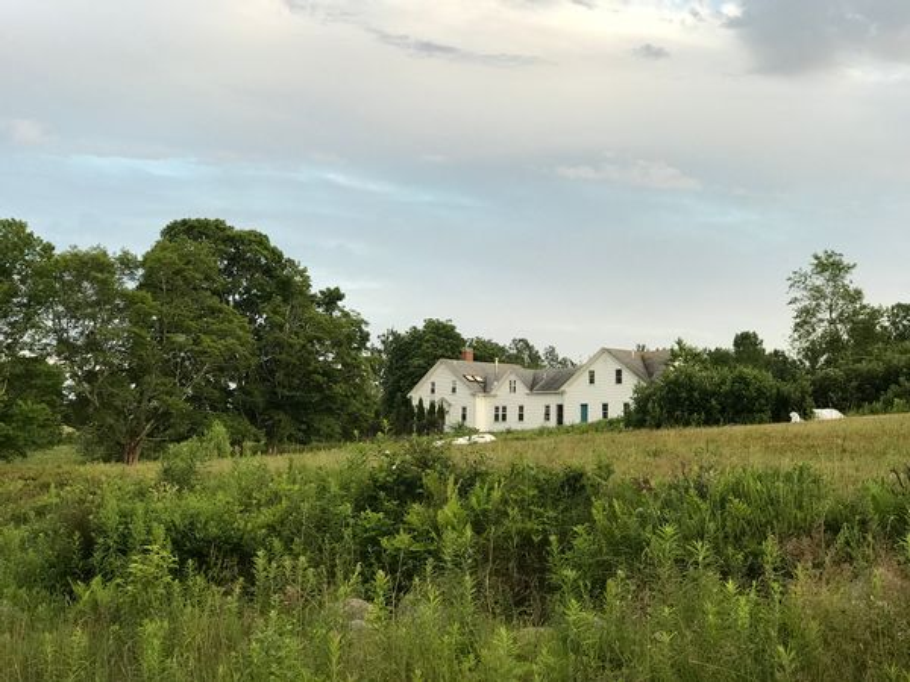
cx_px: 455
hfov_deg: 33.8
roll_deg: -1.8
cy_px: 341
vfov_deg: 25.7
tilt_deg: +4.1
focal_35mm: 57
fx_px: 1498
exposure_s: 1/60
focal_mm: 6.6
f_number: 2.8
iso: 25
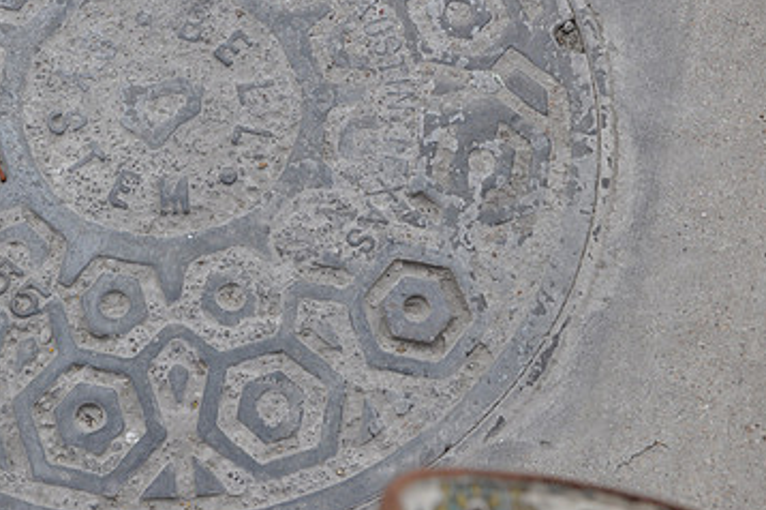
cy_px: 130
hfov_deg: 29.3
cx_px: 203
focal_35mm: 68
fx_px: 1446
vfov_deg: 19.8
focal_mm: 28
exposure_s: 1/200
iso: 200
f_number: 7.1
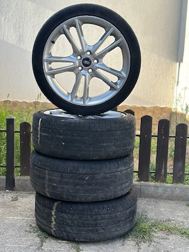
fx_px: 349
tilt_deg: -8.7
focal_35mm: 48
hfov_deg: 30.3
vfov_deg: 39.7
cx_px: 94
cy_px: 126
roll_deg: -1.4
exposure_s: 1/1272
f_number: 1.78
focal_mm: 6.86
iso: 80
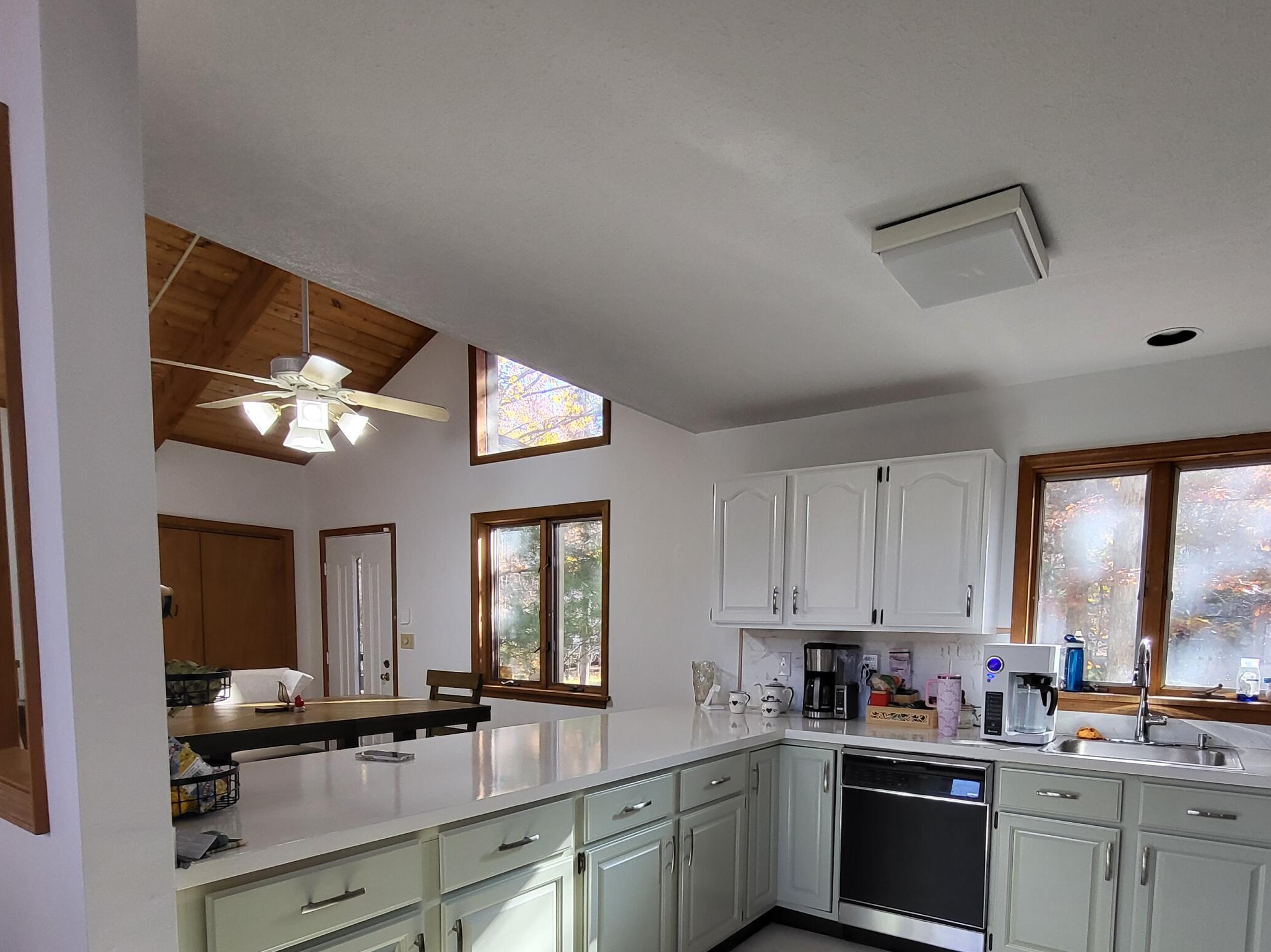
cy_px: 687
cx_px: 714
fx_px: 698
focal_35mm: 19
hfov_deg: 84.3
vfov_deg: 65.4
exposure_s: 1/60
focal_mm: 1.74
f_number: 2.2
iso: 125
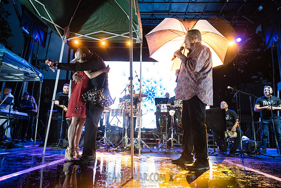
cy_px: 94
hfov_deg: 73.7
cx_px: 140
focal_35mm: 24
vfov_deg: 53.2
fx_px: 187
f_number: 3.5
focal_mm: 24
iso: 3200
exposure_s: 1/160
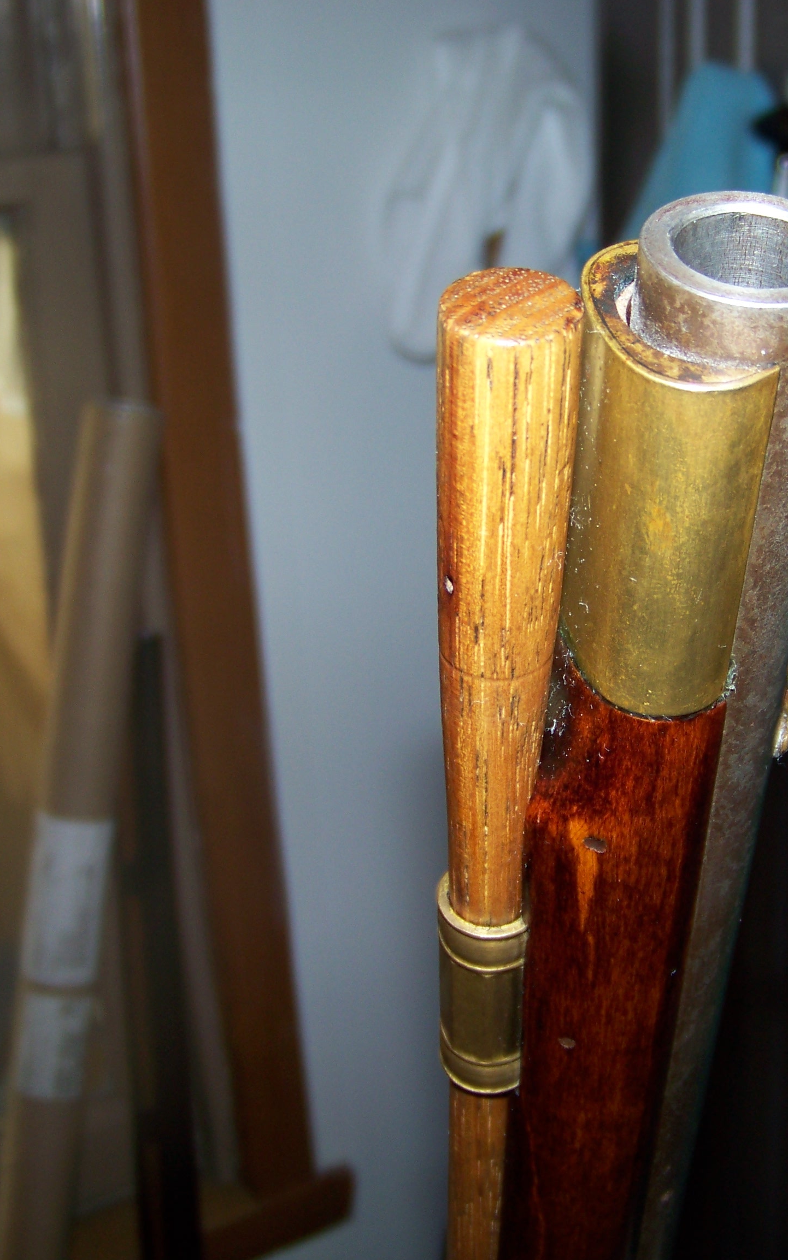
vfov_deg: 37.5
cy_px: 605
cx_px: 580
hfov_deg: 23.8
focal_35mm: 54
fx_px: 1855
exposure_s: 1/30
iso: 66
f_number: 2.8
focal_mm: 5.85
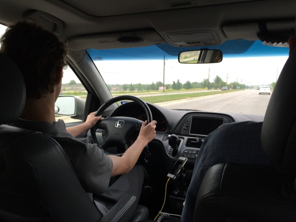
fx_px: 257
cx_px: 146
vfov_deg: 46.8
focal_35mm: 30
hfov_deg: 60.0
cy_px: 114
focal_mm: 4.15
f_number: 2.2
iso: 50
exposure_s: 1/120
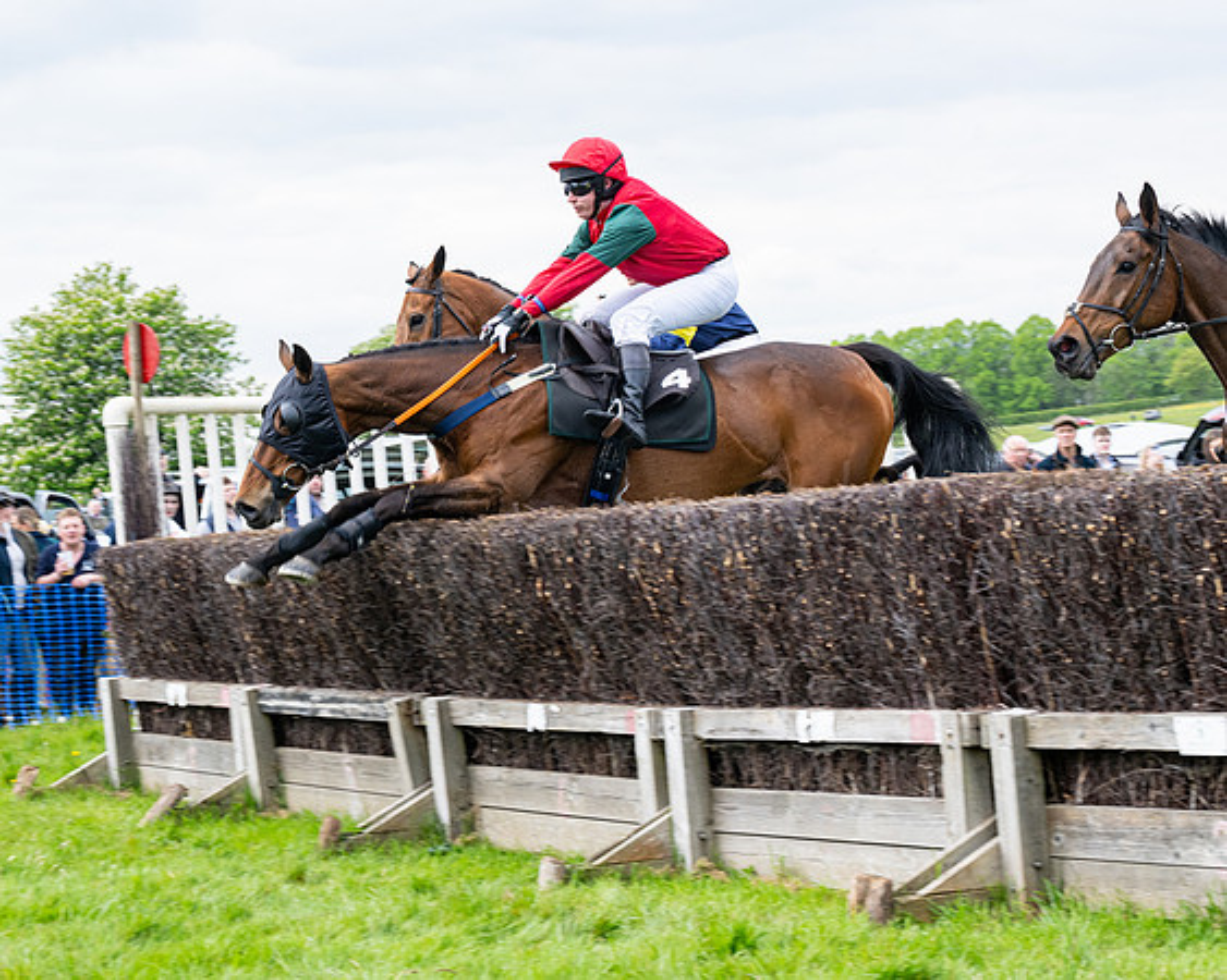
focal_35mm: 91
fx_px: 3292
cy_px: 460
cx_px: 605
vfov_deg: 16.9
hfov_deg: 21.1
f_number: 9
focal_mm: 70
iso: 400
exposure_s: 1/400
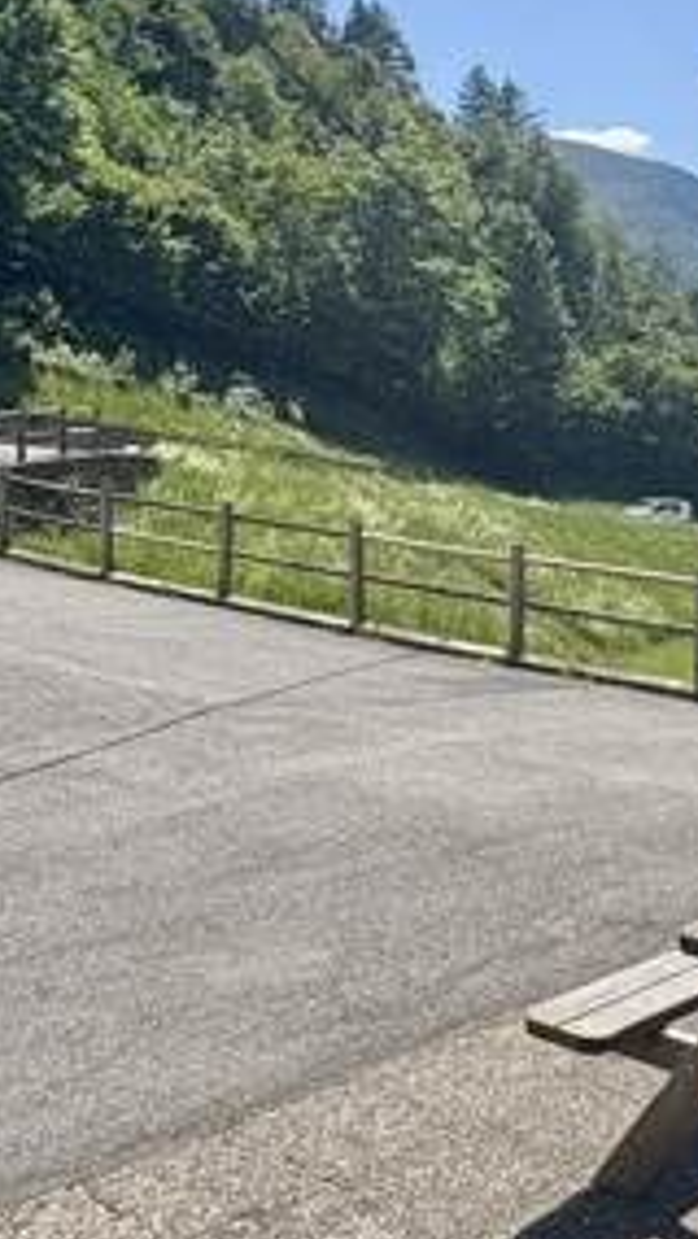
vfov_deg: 47.3
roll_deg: +1.3
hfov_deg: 26.8
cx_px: 624
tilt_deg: -3.9
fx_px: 1413
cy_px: 554
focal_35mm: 43
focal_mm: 2.22
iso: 50
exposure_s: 1/2028
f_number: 2.2
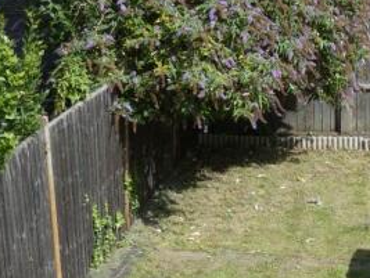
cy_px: 284
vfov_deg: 13.4
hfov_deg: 17.6
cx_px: 364
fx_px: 1167
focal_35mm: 109
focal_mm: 9
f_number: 3.9
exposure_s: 1/640
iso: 80
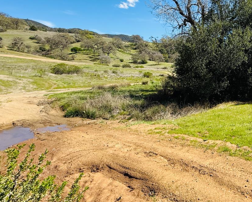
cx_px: 224
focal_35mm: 25
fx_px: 186
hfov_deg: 58.7
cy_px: 74
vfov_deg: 56.0
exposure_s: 1/853
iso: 50
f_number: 2.2
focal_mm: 2.22
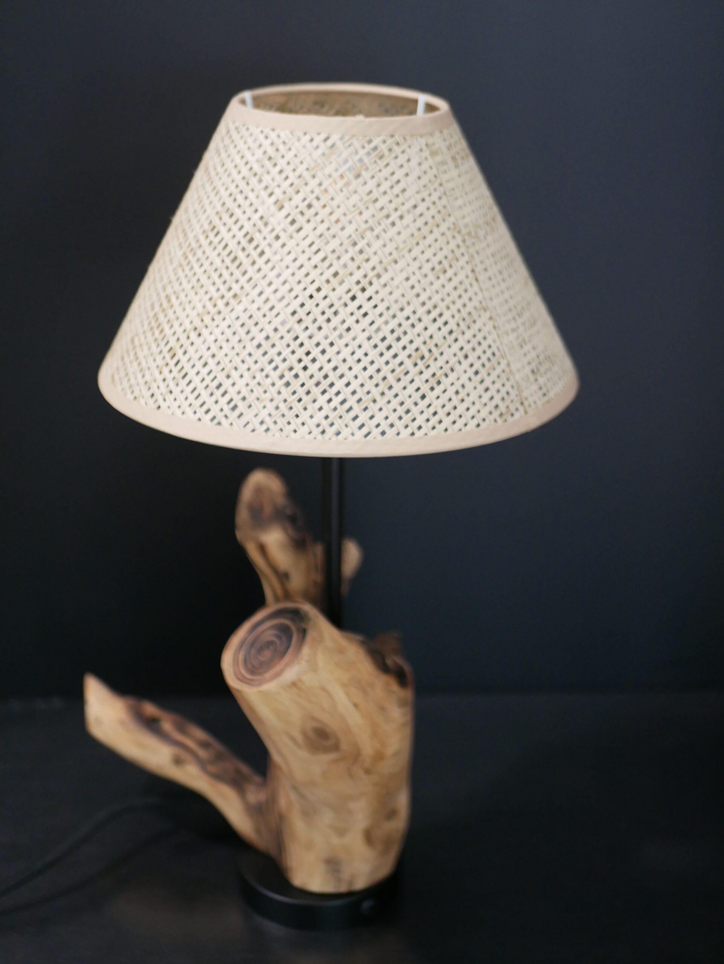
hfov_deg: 29.1
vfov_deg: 38.2
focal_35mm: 50
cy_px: 482
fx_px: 1393
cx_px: 362
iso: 1250
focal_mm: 25
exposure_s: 1/60
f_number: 1.7
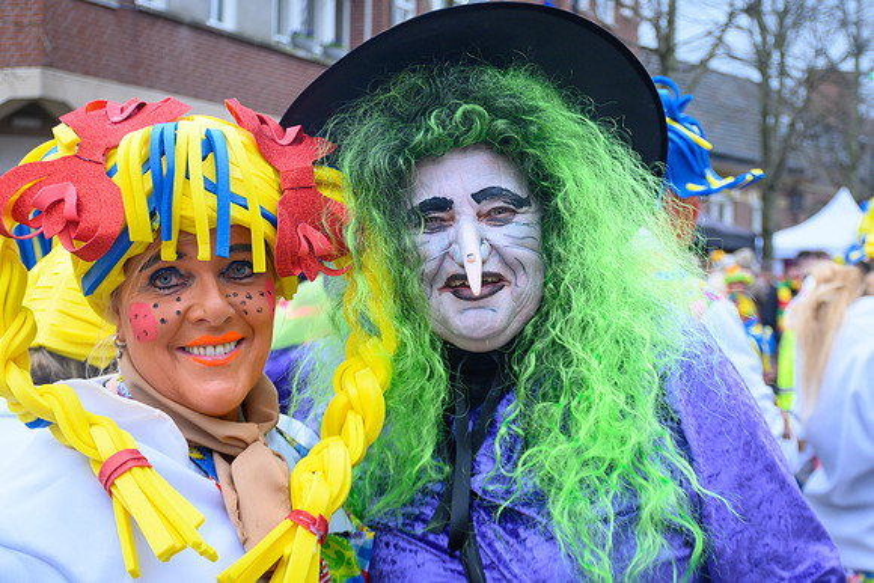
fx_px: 1647
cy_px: 284
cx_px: 494
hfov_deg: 29.7
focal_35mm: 68
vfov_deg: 20.1
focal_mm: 40
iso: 400
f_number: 5
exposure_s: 1/320
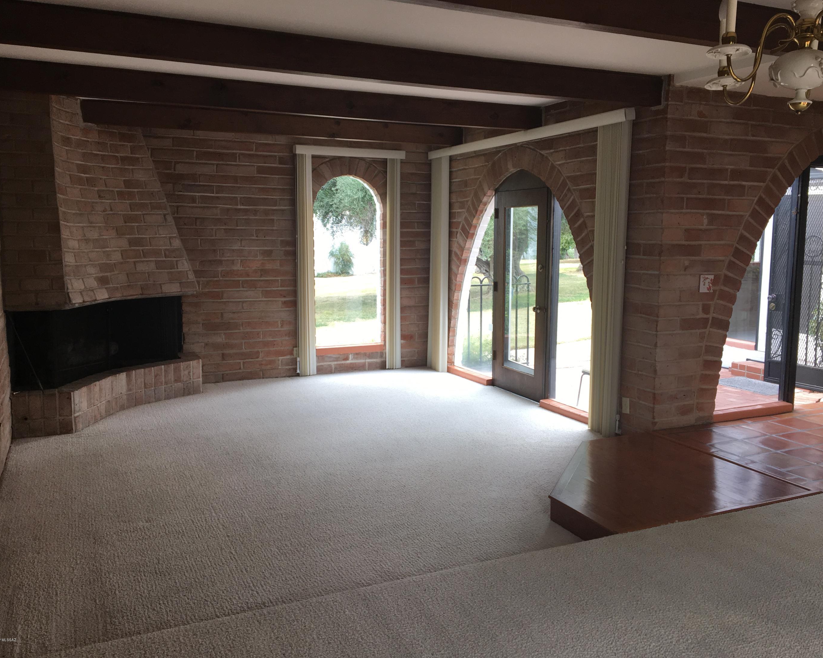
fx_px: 755
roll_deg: +0.0
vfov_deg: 47.1
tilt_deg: -7.1
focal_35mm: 31
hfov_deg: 57.1
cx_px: 438
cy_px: 323
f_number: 2.2
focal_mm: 4.15
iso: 32
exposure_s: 1/60
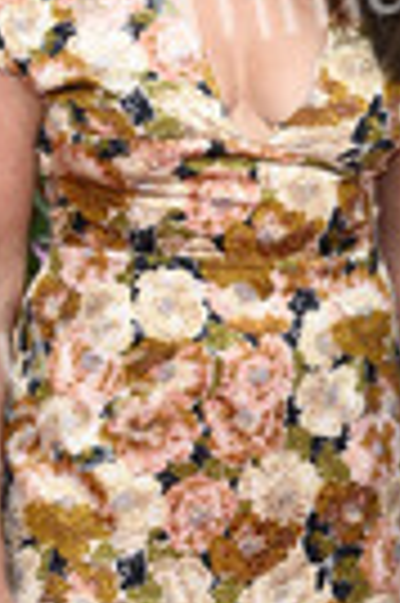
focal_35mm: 254
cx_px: 422
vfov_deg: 8.1
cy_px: 189
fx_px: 4244
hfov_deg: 5.4
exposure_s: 1/250
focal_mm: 85
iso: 640
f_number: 5.6
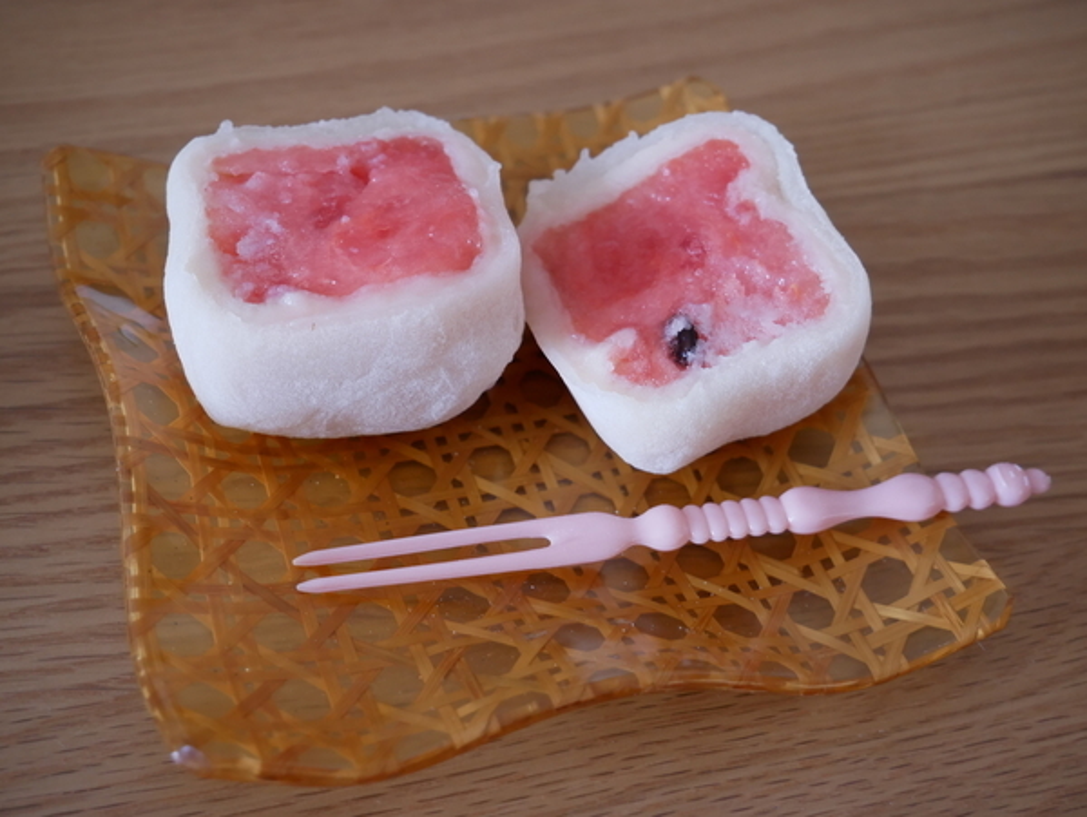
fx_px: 1571
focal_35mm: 50
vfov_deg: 29.1
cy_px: 408
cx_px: 544
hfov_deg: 38.2
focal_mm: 25
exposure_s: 1/13
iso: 800
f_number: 4.5
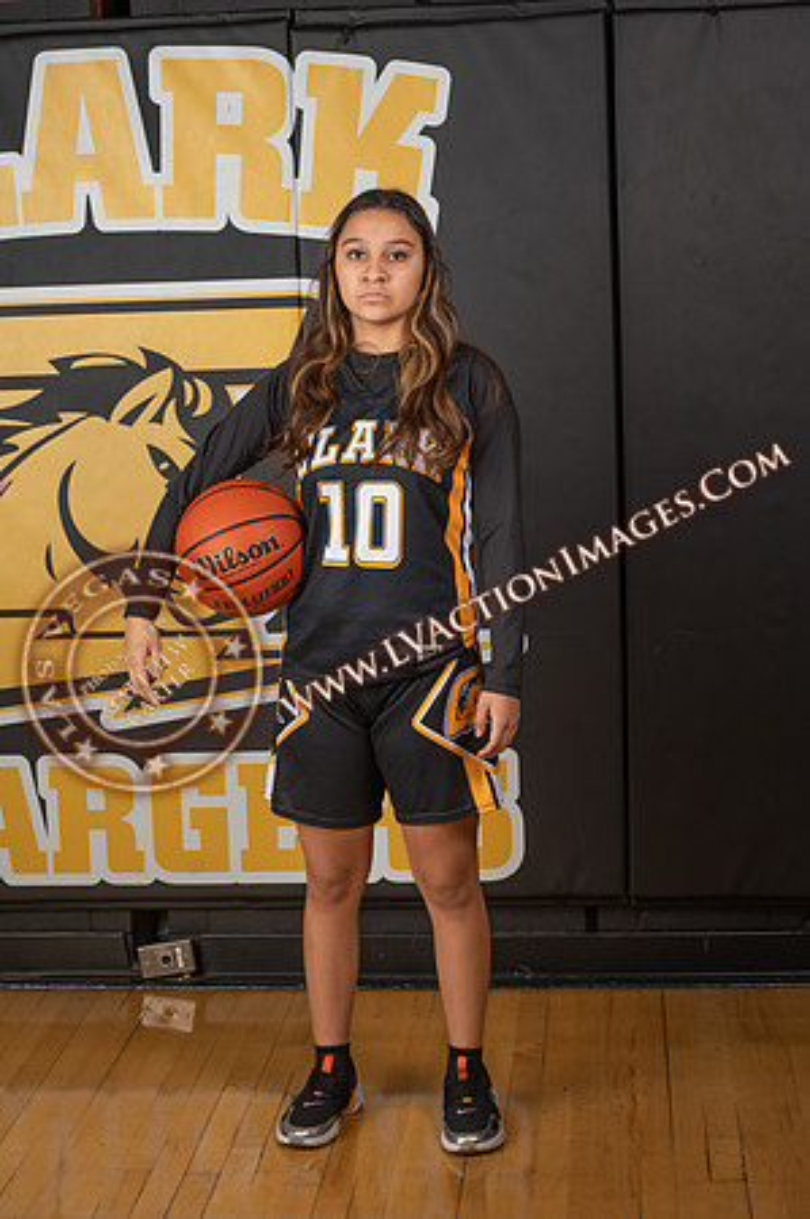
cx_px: 405
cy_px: 610
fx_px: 2368
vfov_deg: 28.9
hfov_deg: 19.4
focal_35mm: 70
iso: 100
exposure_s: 1/125
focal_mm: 70
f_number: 9
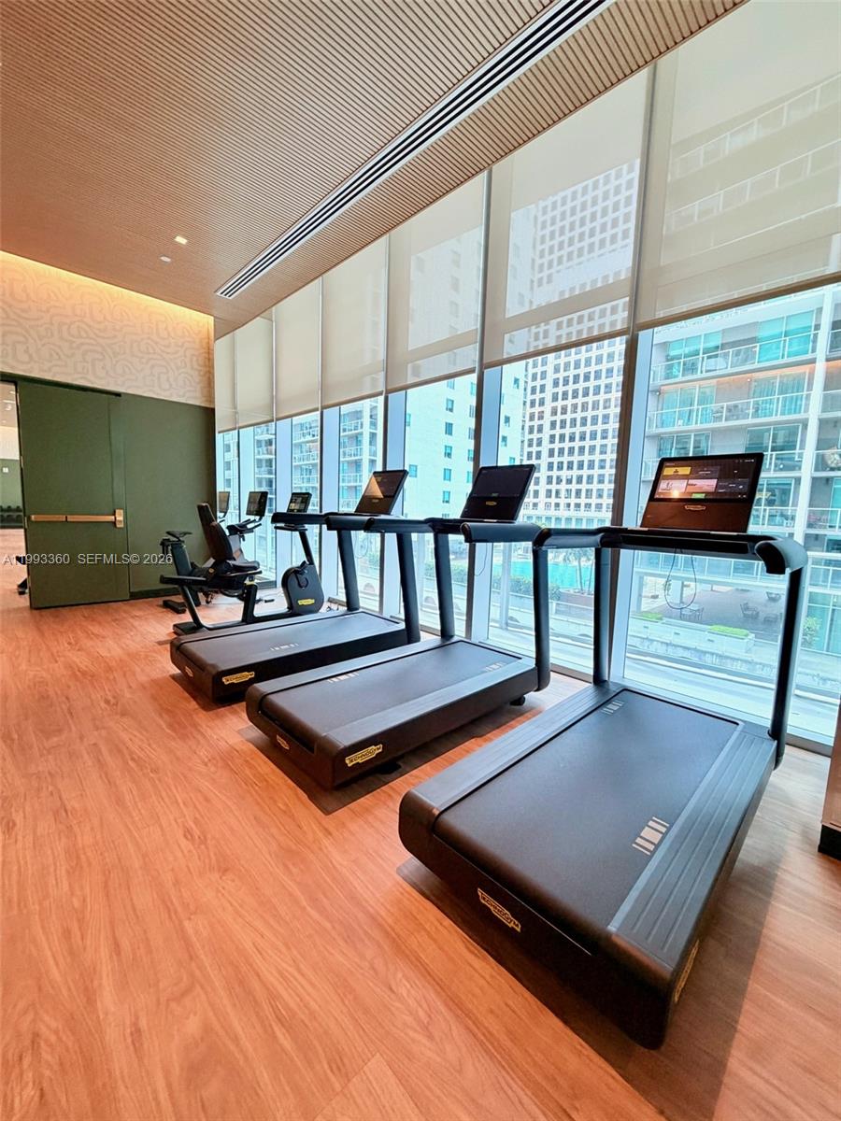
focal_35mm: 14
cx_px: 420
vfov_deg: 102.1
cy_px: 560
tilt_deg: -7.1
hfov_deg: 85.7
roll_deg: -2.5
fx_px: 454
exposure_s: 1/120
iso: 125
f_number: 2.2
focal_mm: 2.22
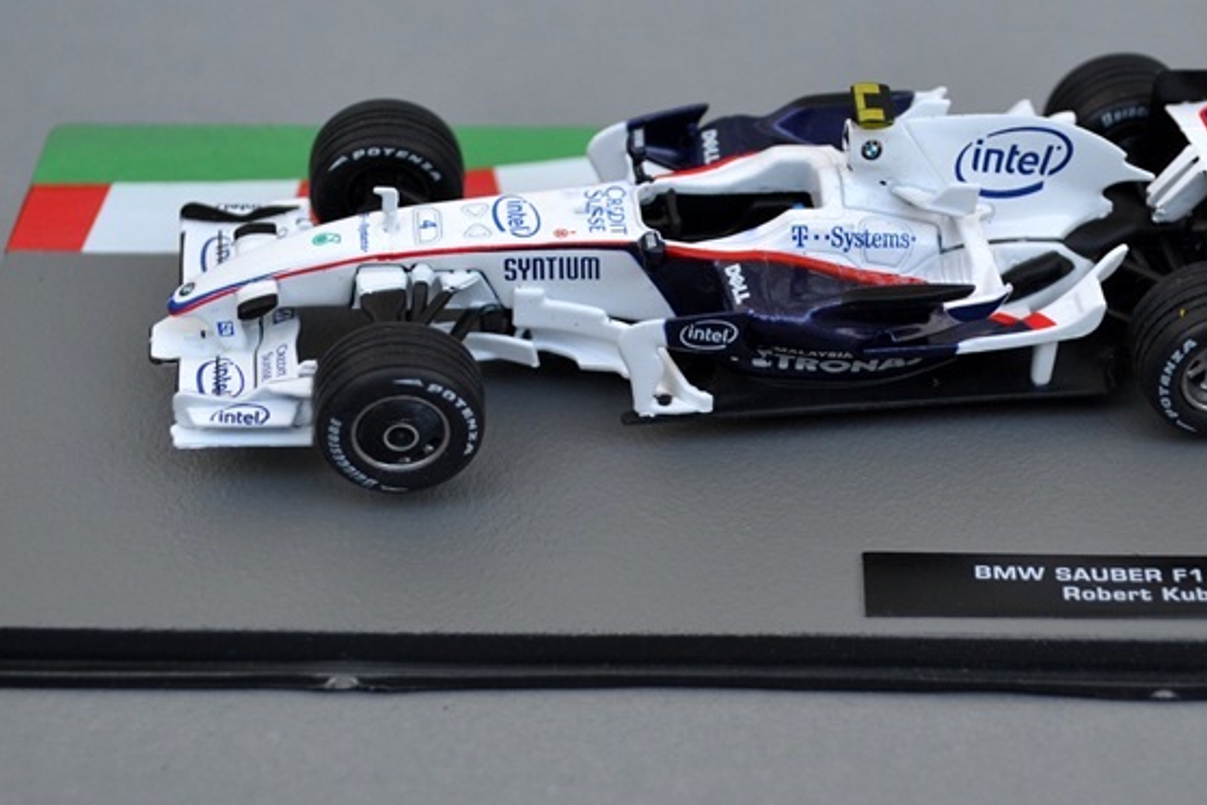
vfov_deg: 16.3
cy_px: 350
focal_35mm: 84
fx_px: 2817
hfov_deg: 24.1
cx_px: 746
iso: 450
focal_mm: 34
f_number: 5
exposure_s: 1/60
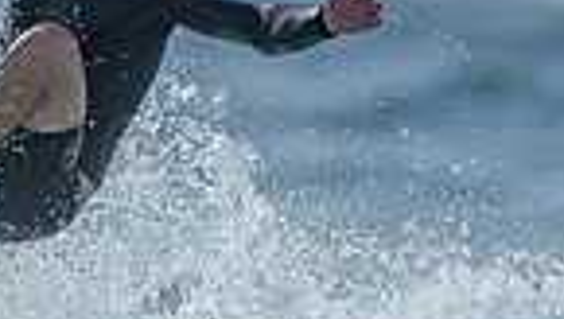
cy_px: 508
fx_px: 50164
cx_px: 292
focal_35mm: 3350
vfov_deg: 0.4
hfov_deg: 0.6
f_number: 6.3
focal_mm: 800
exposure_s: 1/2000
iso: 110
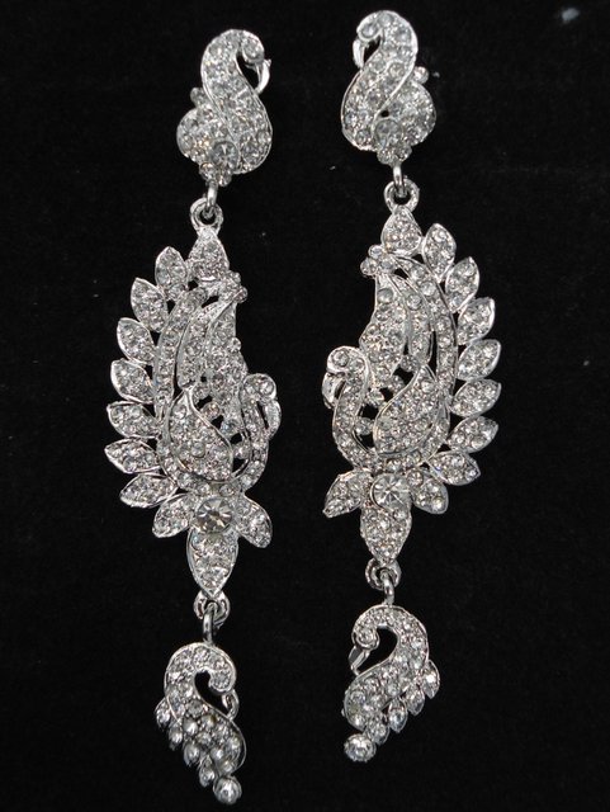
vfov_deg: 50.1
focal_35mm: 37
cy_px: 406
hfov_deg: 38.7
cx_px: 305
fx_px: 868
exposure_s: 1/50
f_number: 3.2
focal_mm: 6.7
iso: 80
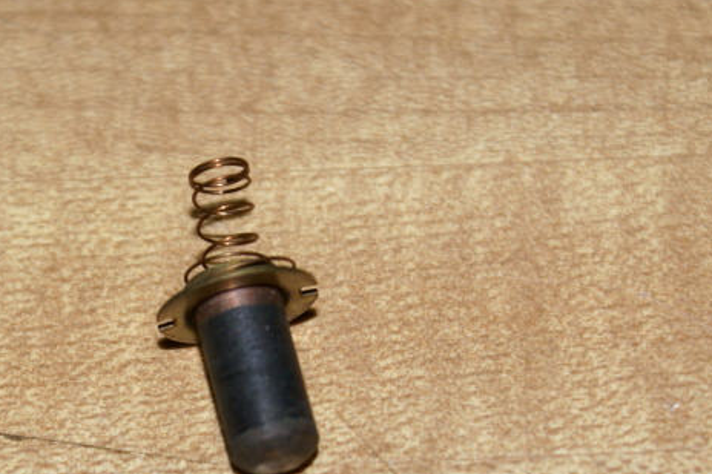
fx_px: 3578
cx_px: 241
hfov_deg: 11.4
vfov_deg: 7.6
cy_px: 403
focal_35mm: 181
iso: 400
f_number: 6.3
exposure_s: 1/125
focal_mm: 70
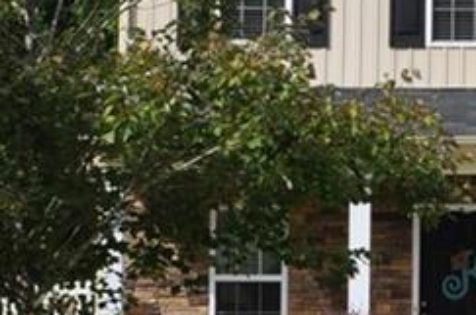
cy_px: 26
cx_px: 654
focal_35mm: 139
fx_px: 1834
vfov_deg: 9.8
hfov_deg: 14.1
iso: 200
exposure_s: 1/400
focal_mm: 22
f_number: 10
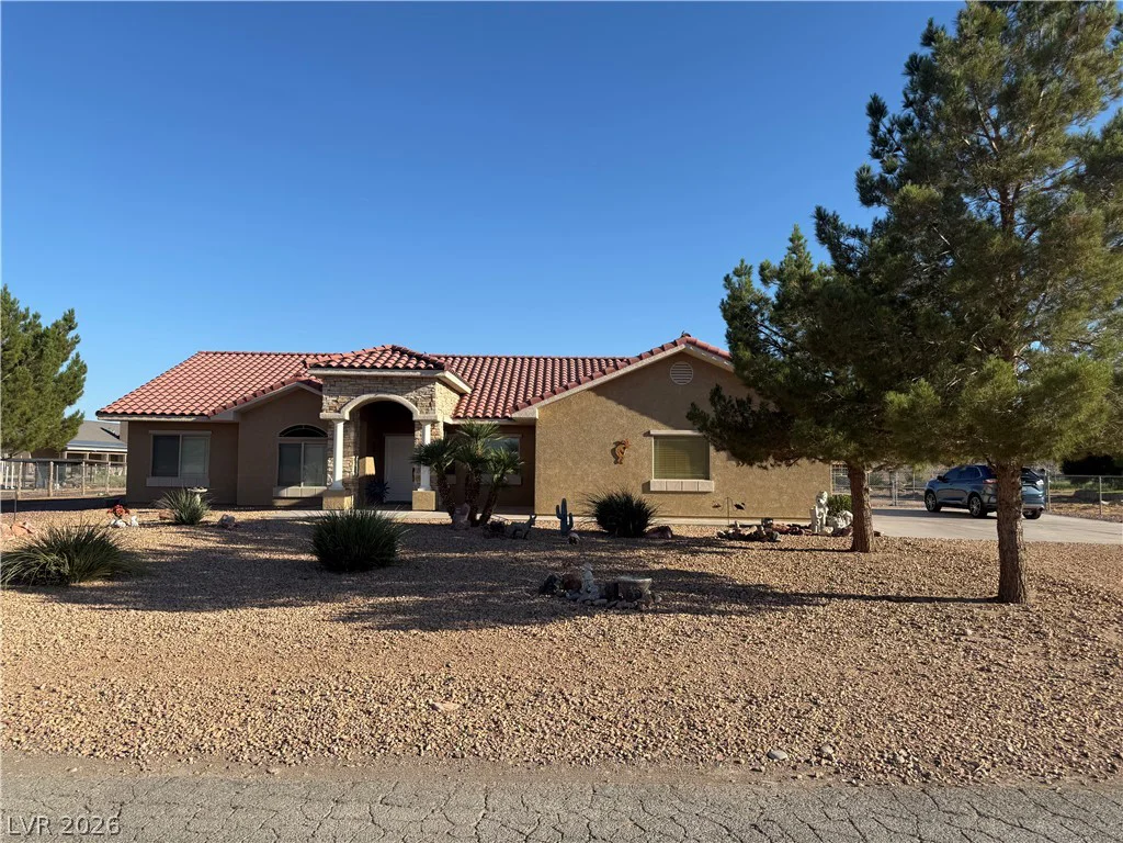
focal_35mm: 24
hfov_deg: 71.6
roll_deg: -0.3
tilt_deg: +1.9
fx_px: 779
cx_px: 562
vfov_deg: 56.8
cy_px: 422
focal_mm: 6.76
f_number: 1.78
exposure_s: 1/3584
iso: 80
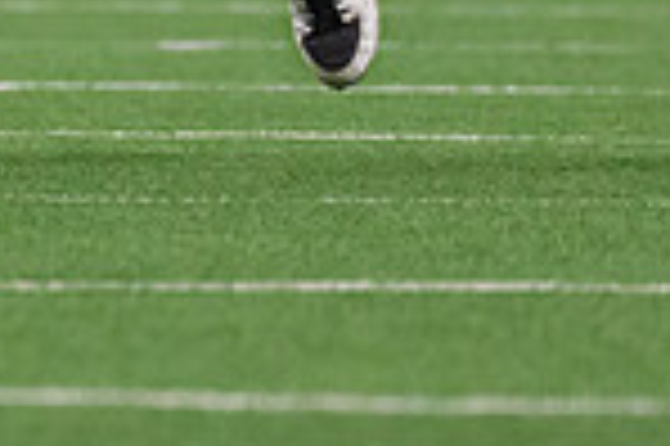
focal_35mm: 1517
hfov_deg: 1.4
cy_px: -447
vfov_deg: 0.9
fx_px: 28202
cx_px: -138
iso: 2500
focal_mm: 200
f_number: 2.8
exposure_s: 1/1000
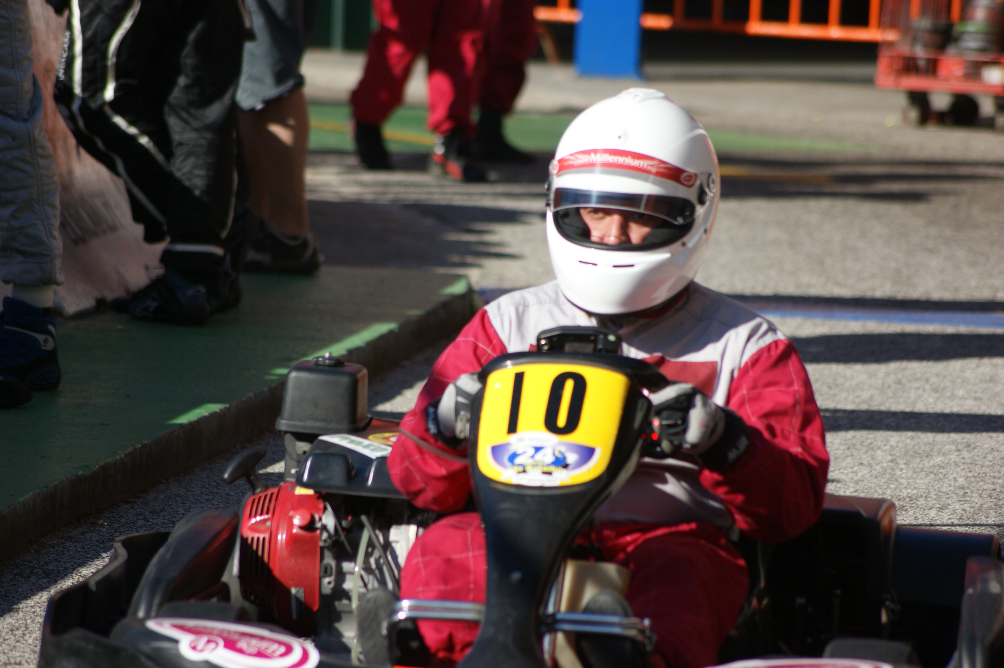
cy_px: 334
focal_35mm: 300
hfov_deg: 6.9
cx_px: 502
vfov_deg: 4.6
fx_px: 8362
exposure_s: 1/400
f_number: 5.6
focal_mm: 200
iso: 100
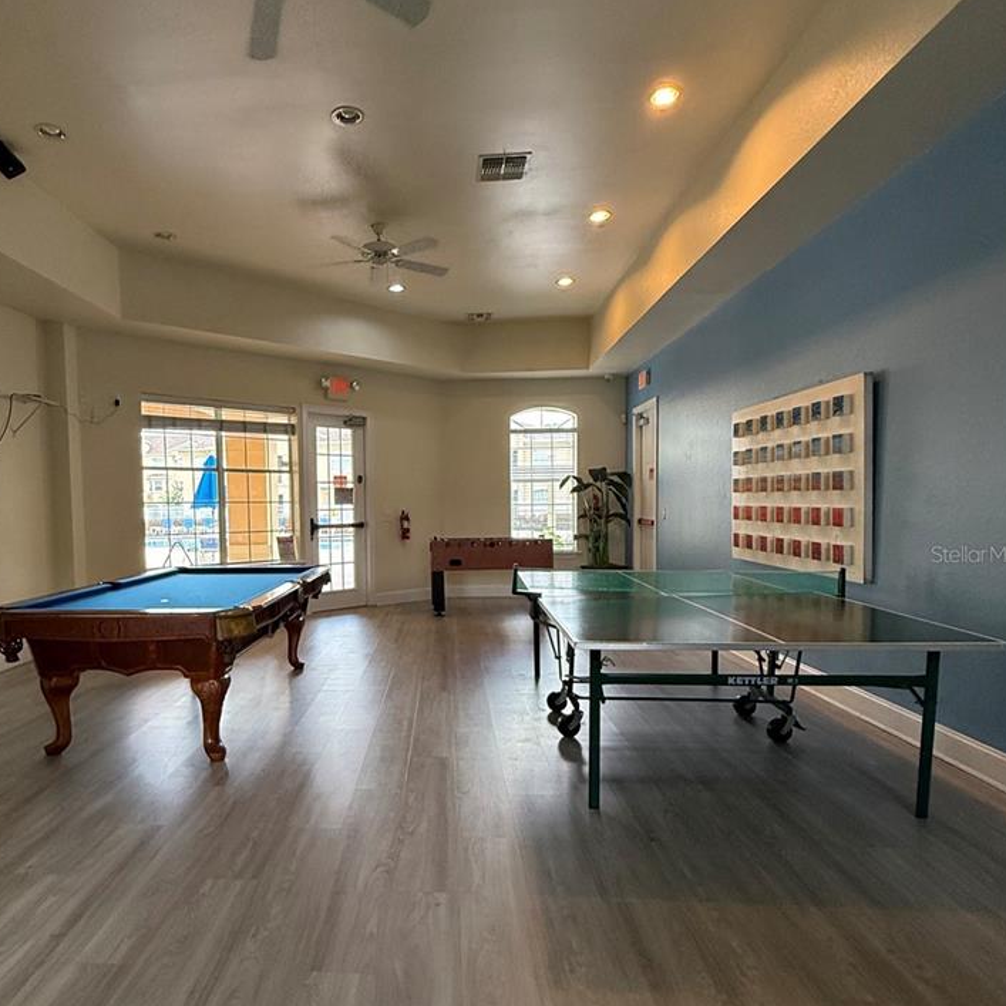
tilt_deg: -2.8
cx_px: 391
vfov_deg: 72.0
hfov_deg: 71.2
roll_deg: +0.4
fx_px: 690
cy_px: 554
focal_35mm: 21
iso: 160
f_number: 2.2
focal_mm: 2.22
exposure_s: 1/120
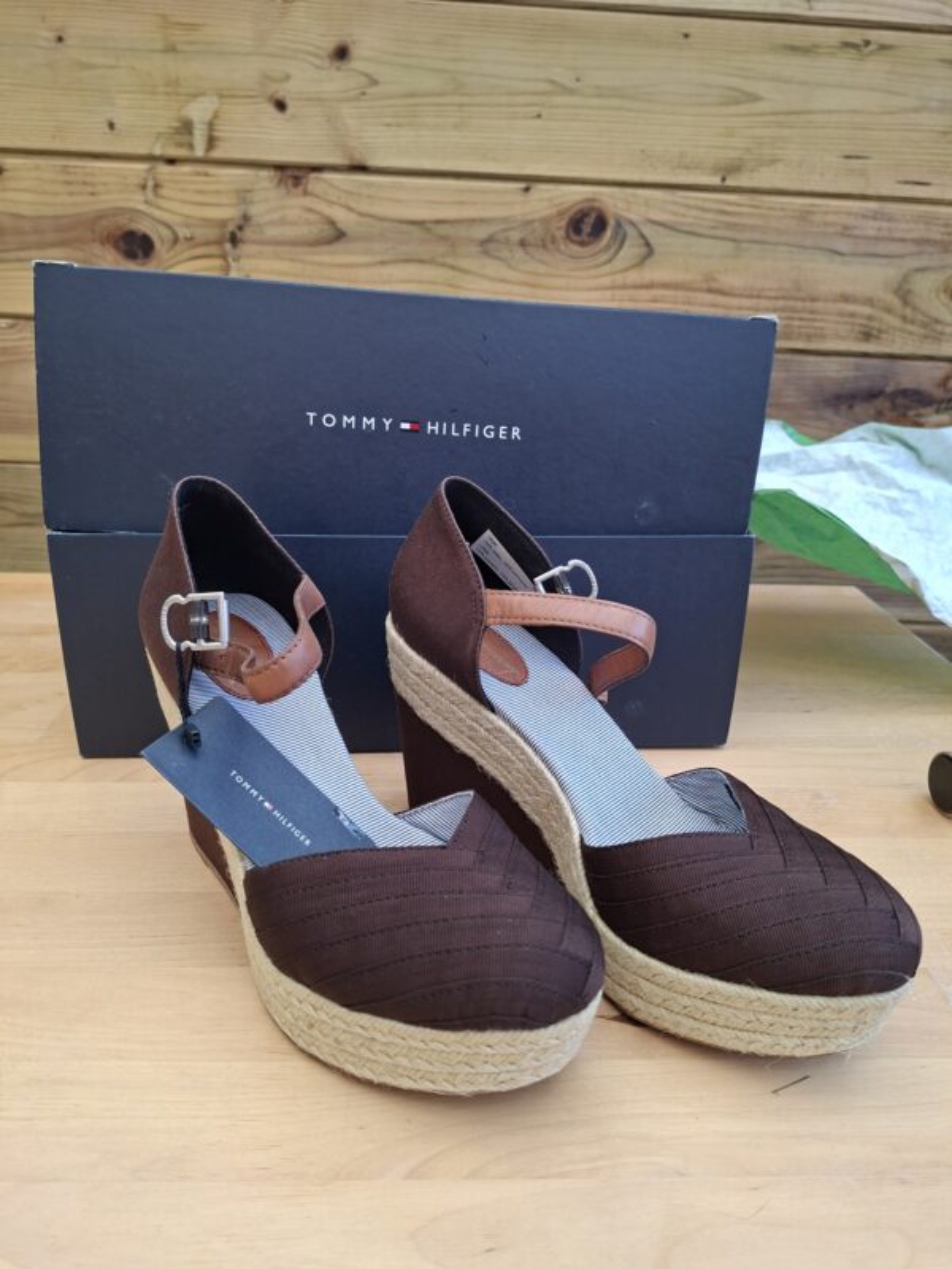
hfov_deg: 58.9
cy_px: 634
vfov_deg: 73.9
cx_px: 476
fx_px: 843
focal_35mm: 23
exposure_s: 1/120
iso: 64
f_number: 1.8
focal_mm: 5.54
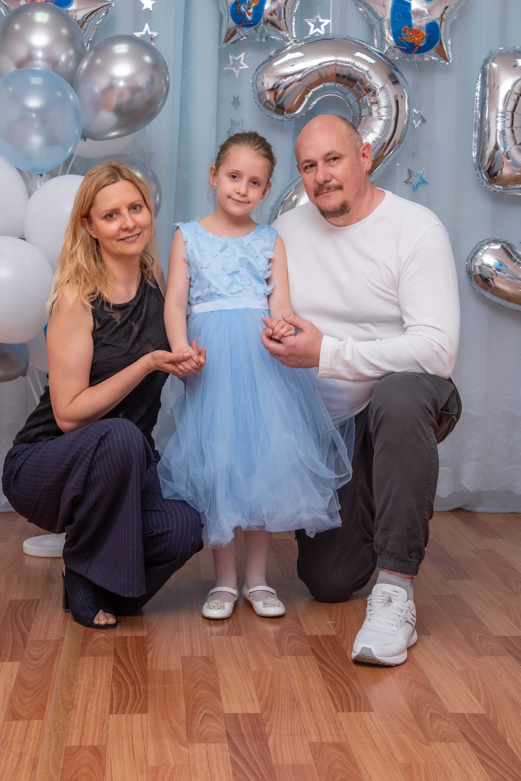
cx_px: 236
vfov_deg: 30.4
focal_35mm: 66
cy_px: 318
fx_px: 1432
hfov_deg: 20.6
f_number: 7.1
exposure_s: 1/160
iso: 640
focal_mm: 55
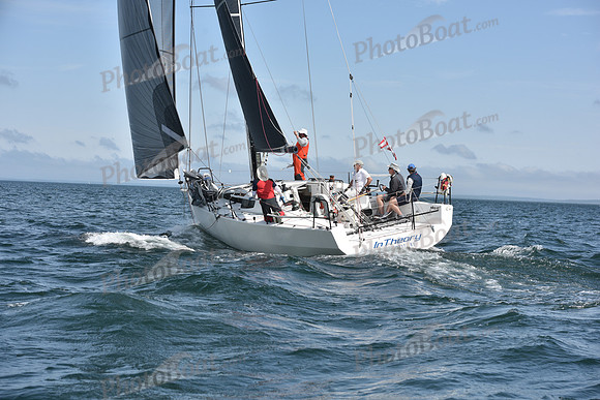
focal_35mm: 70
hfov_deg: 28.8
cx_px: 300
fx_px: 1167
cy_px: 200
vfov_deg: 19.5
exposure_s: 1/1250
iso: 200
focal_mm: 70
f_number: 6.3
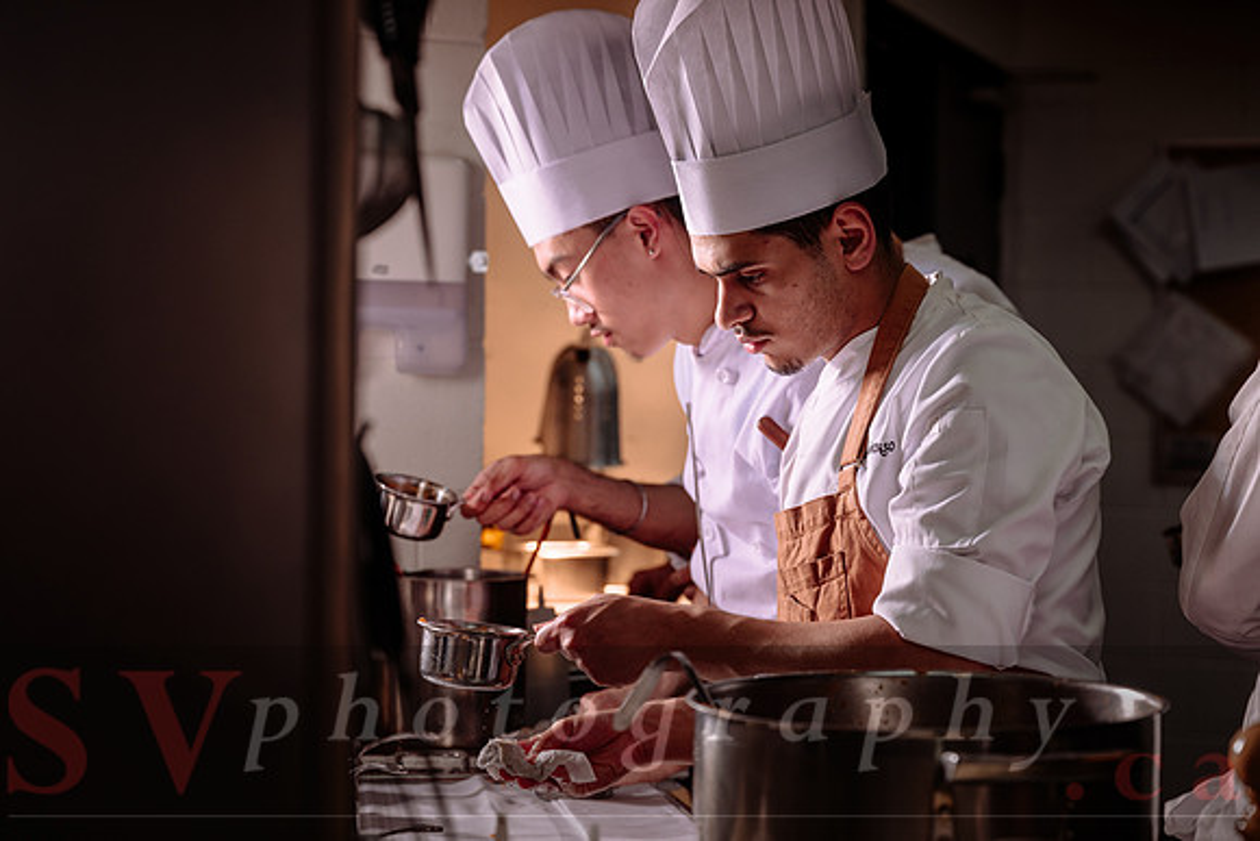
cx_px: 740
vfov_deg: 16.5
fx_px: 2906
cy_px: 494
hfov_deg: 24.4
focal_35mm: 83
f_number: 4
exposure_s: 1/160
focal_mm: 70
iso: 100
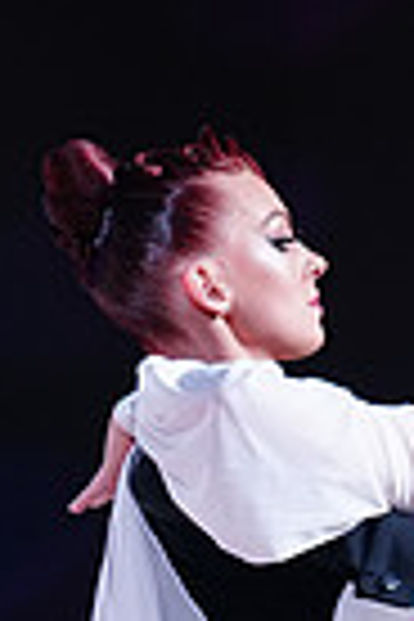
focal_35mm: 295
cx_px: 236
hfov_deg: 4.7
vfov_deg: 6.9
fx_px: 5088
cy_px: 1012
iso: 2000
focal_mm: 70
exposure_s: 1/400
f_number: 2.8
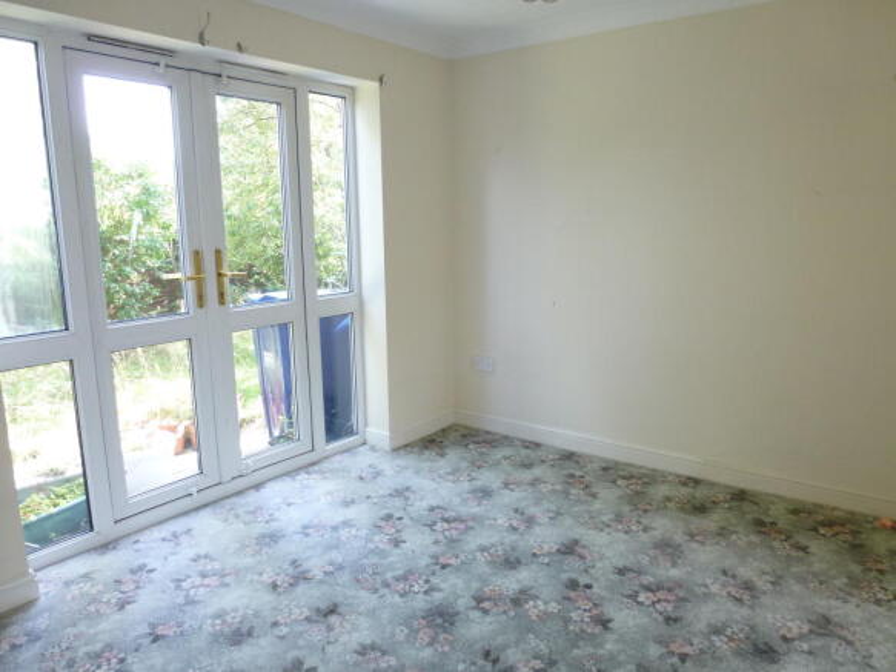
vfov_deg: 56.8
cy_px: 336
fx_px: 621
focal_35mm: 24
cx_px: 448
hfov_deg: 71.6
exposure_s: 1/50
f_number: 3.3
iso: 200
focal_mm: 4.3
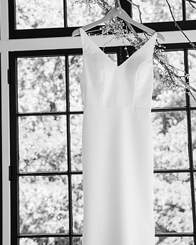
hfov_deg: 17.9
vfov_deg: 22.2
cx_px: 105
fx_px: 624
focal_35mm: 86
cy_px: 100
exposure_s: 1/320
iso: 500
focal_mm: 70
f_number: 5
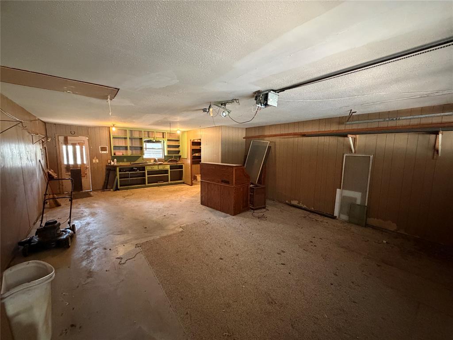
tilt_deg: -6.5
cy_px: 170
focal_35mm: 14
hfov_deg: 102.1
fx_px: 183
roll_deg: -0.6
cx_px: 226
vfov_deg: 85.7
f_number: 2.2
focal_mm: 2.22
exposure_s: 1/40
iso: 1000
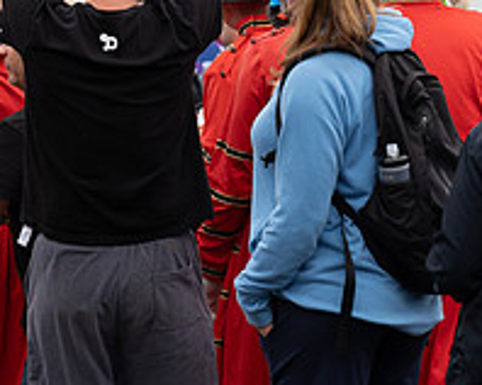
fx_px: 5572
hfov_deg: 4.9
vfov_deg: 4.0
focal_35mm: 391
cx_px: 24
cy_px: 43
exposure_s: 1/1000
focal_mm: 142
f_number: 3.5
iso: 320
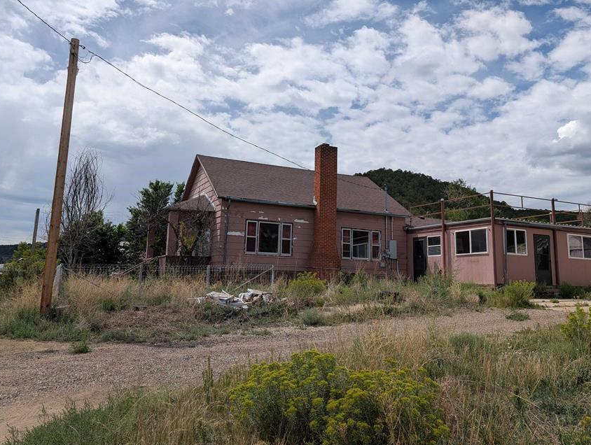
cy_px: 185
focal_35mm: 29
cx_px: 313
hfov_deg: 61.5
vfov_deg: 48.2
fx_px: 496
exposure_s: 1/1845
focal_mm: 6.9
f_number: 1.68
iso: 21
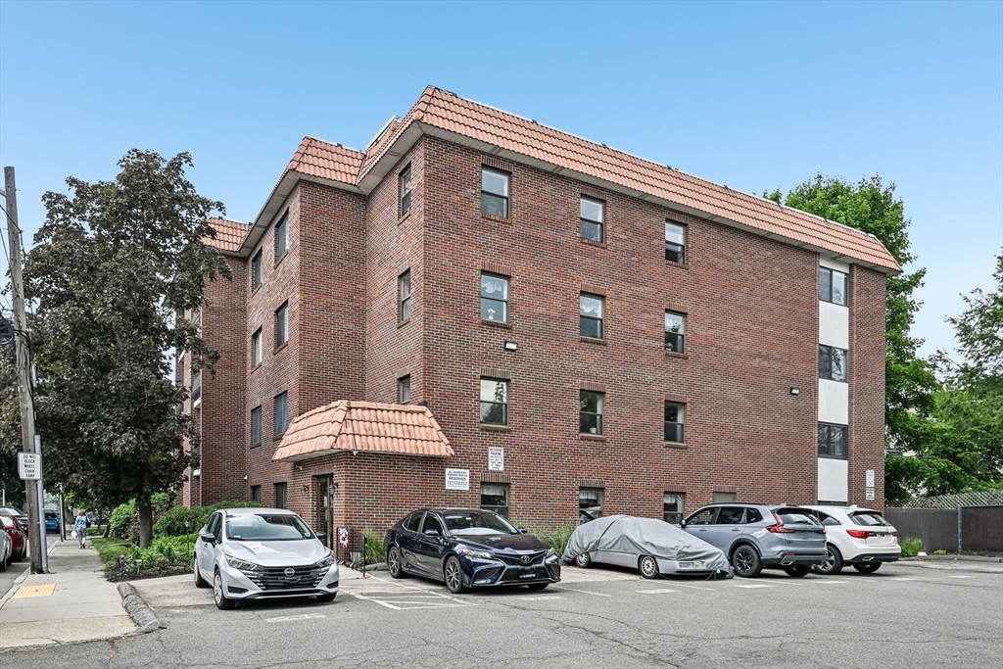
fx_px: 669
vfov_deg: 53.1
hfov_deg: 73.7
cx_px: 502
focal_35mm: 24
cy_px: 334
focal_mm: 24
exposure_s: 1/400
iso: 400
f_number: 8
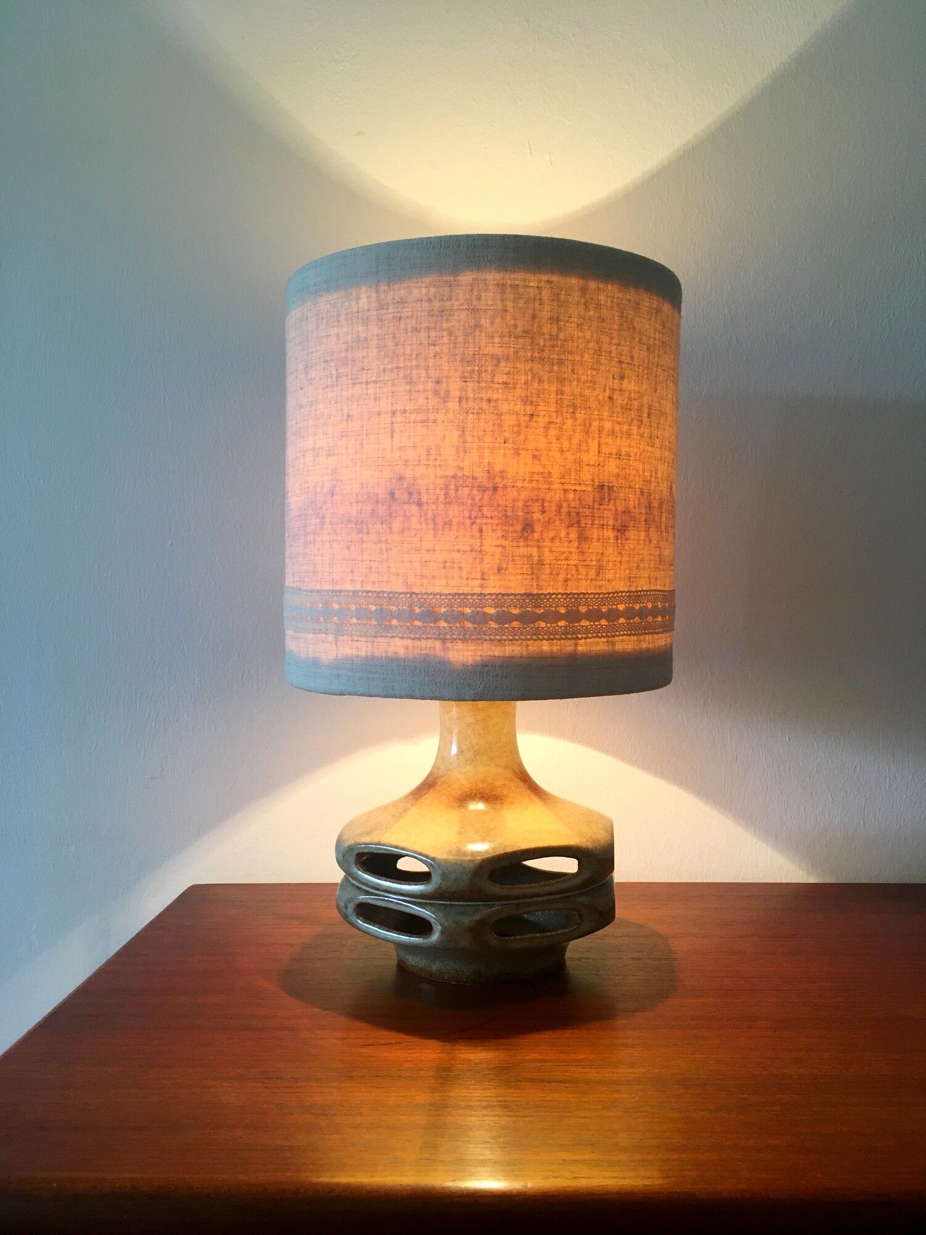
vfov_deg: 61.7
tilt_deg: -2.0
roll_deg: +2.8
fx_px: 1034
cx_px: 463
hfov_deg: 48.2
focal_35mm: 29
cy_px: 618
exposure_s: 1/33
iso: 64
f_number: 2.2
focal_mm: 4.15
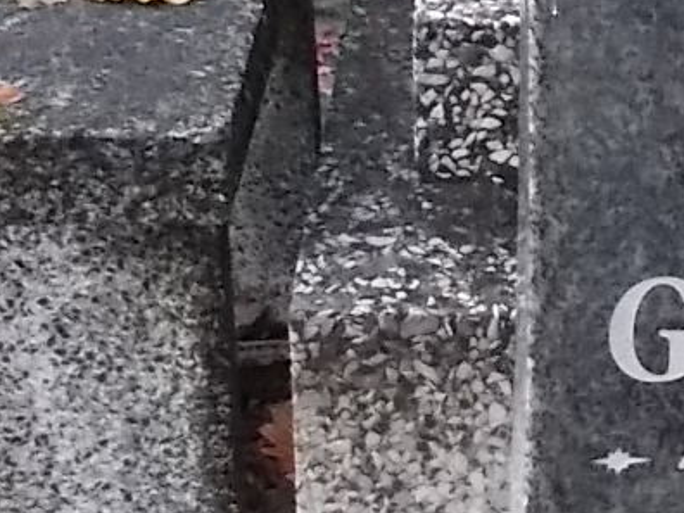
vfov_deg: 14.1
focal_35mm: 105
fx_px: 2075
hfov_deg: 16.7
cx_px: 1071
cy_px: 240
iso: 400
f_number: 3.2
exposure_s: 1/320
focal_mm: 4.6
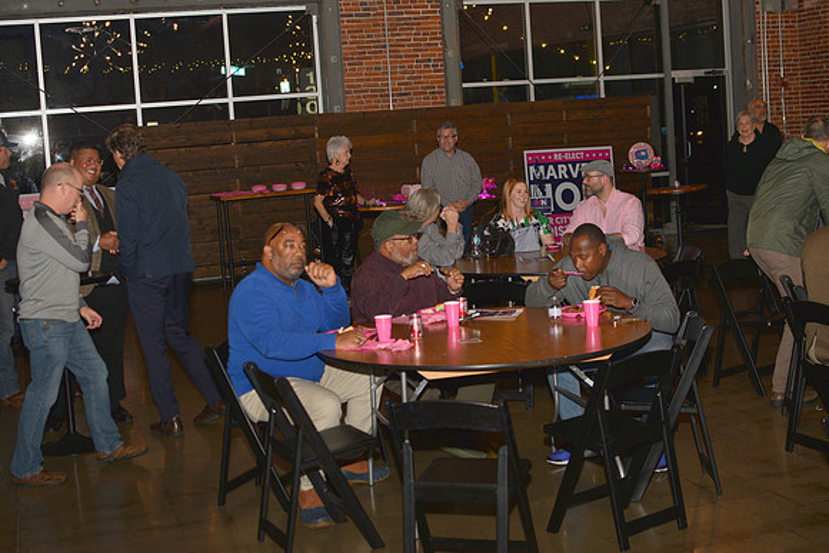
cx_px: 414
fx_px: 1209
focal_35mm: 52
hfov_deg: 37.8
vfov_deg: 25.8
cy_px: 276
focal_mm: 35
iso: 100
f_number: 2.8
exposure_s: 1/160
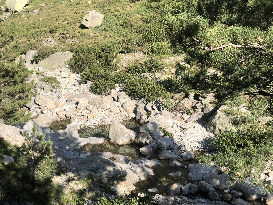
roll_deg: +0.7
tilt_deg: -20.6
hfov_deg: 36.8
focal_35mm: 52
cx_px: 136
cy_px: 102
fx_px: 410
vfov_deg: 28.0
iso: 16
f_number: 2.4
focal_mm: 6
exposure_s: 1/750
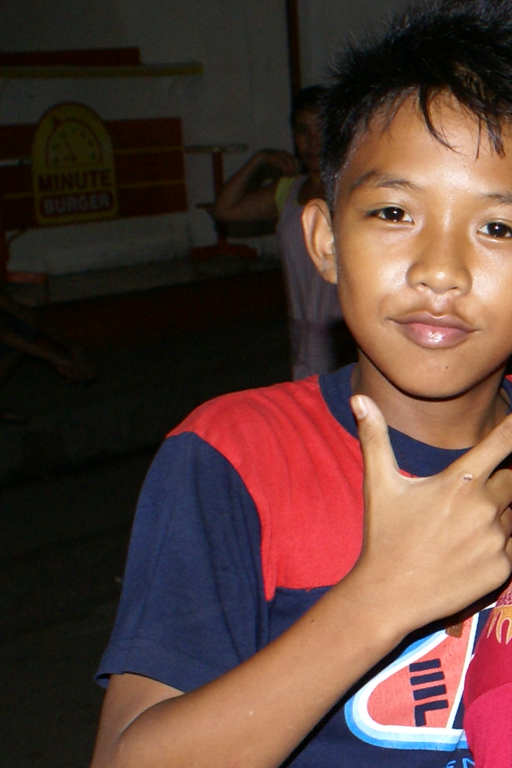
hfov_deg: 14.0
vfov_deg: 23.0
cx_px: 887
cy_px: 534
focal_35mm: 88
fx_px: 1877
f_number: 5.6
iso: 400
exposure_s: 1/60
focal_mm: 20
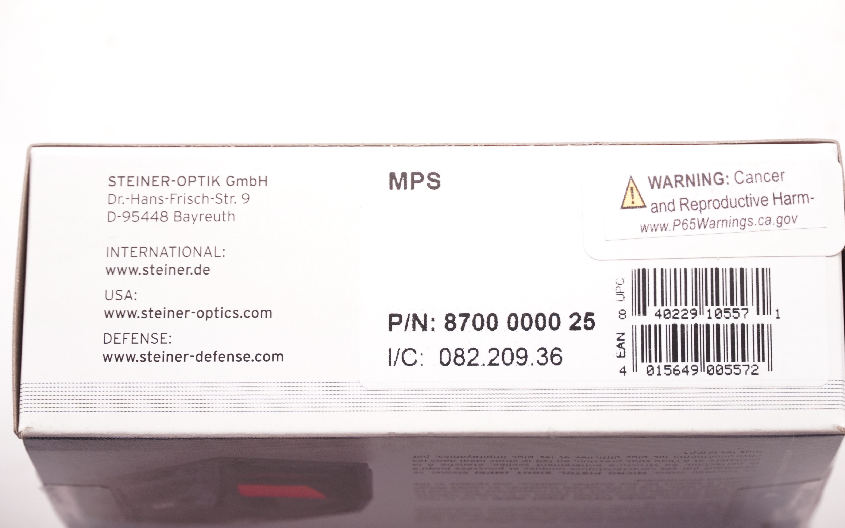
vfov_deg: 9.6
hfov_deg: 15.4
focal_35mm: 136
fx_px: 3132
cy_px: 247
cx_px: 444
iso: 800
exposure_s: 1/125
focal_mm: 84
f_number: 5.6
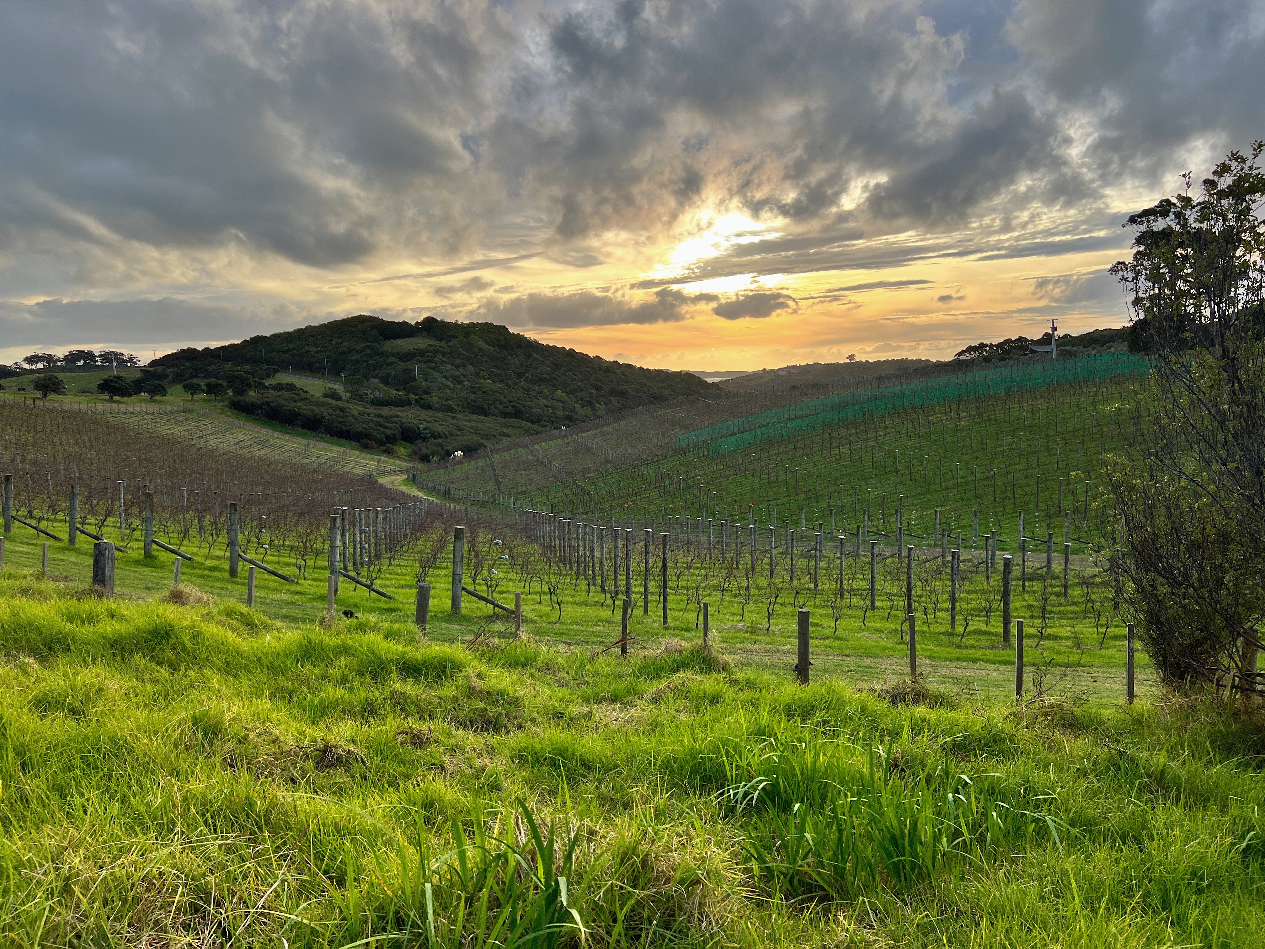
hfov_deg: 67.3
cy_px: 474
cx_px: 632
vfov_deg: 53.1
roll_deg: +0.9
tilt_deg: -5.7
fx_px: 950
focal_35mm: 26
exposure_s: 1/1431
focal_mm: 5.7
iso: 50
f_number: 1.5
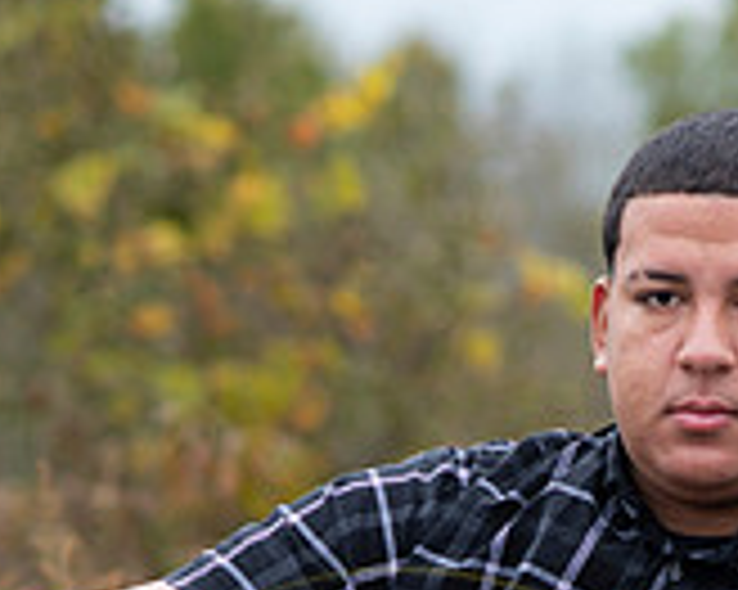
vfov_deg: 4.7
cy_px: 982
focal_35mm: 327
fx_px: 7138
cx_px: 423
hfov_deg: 5.9
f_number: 2.8
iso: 100
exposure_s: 1/400
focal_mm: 85
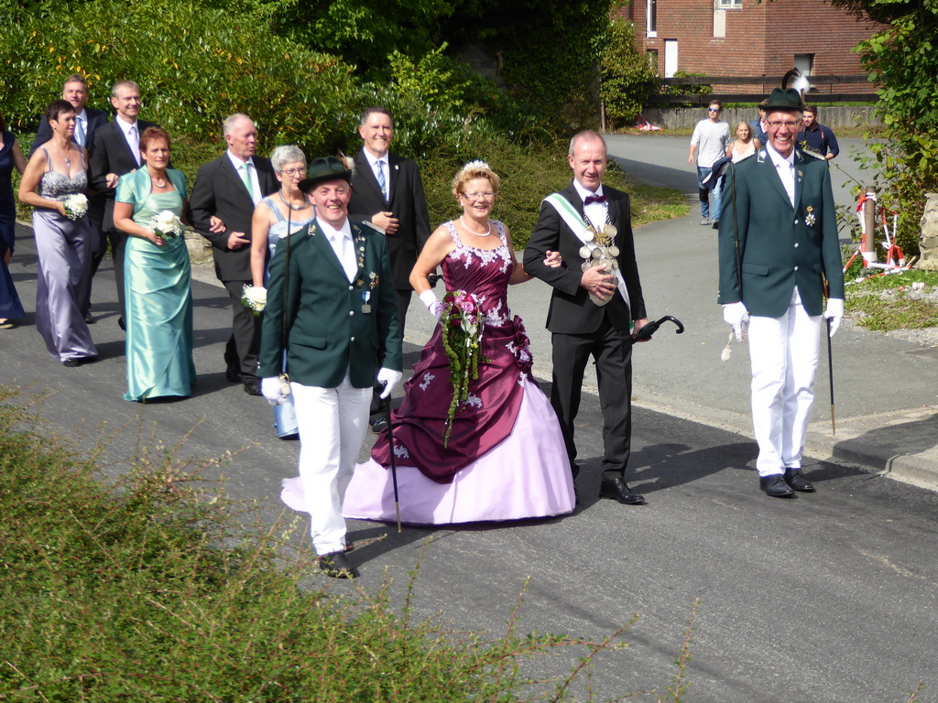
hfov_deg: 21.5
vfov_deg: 16.2
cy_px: 352
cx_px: 469
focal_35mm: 91
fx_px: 2466
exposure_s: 1/400
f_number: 4.8
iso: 80
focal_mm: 15
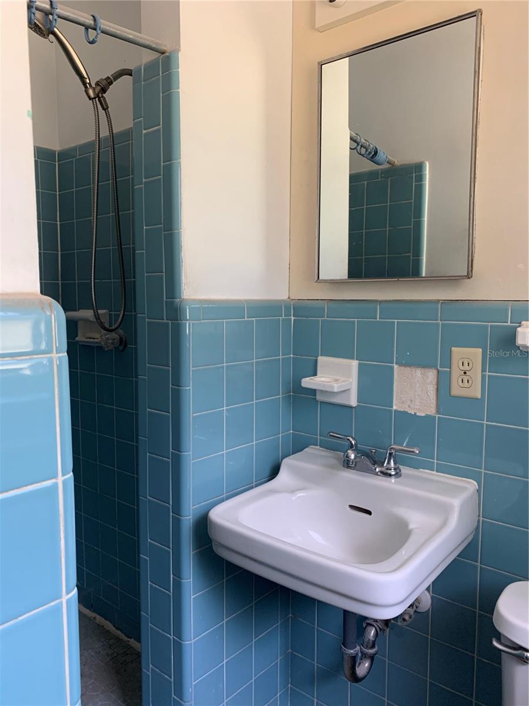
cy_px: 353
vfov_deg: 67.3
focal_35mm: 26
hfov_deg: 53.1
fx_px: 530
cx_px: 264
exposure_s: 1/60
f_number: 1.8
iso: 125
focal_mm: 4.25
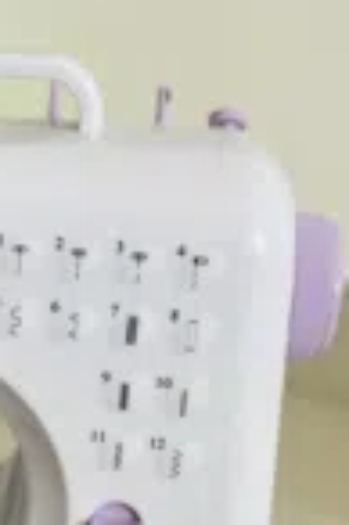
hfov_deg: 17.5
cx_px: -72
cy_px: 313
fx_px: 1079
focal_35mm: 74
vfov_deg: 27.3
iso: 125
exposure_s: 1/63
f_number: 1.5
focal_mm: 5.7
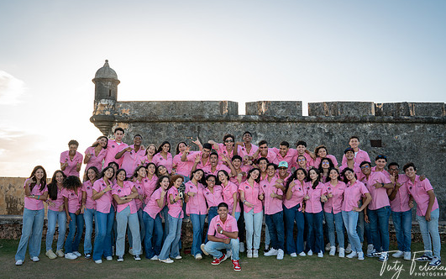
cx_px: 212
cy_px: 164
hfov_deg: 66.4
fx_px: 340
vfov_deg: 44.4
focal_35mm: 28
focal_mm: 24
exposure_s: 1/250
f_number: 5.6
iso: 200
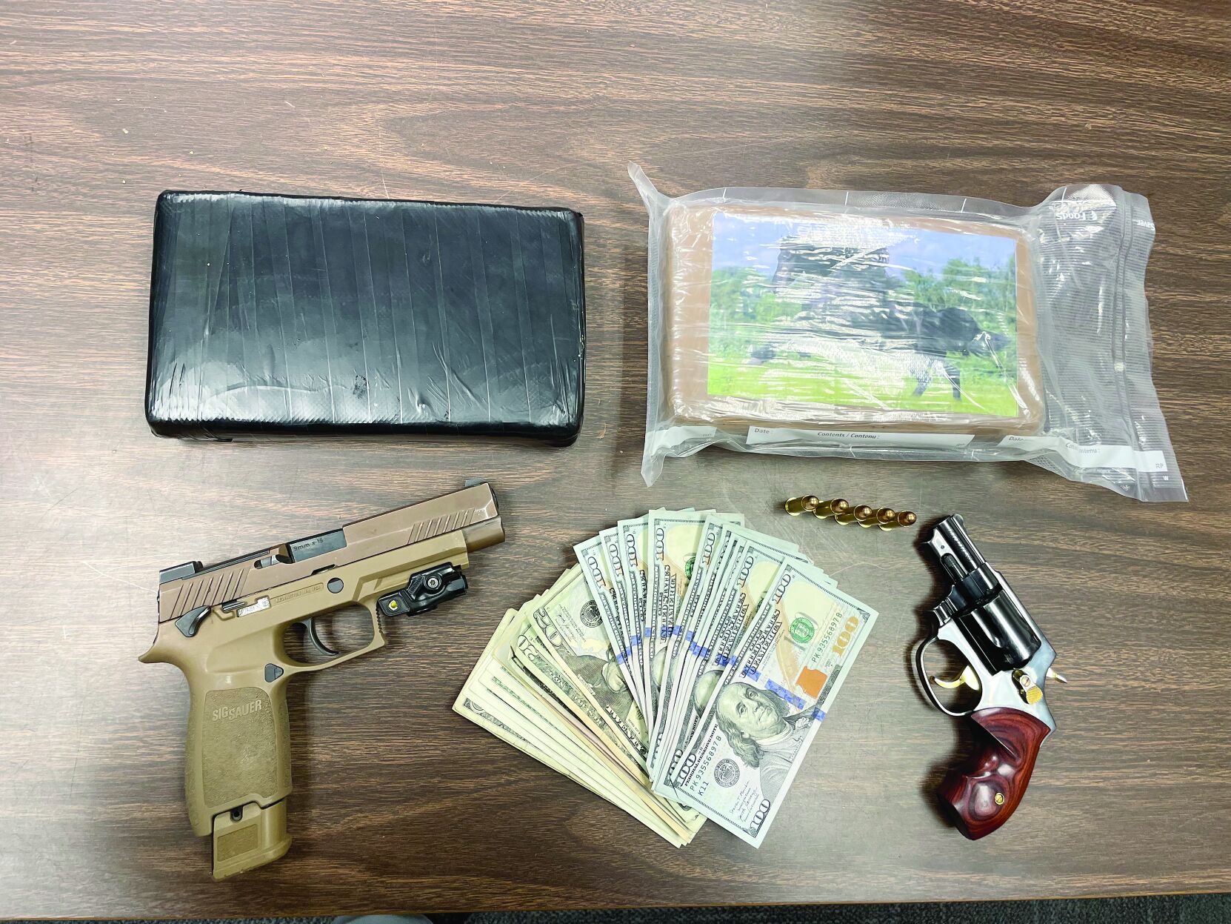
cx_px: 616
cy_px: 462
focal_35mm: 26
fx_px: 925
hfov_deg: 67.3
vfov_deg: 53.1
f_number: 1.6
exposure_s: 1/60
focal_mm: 4.2
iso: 100
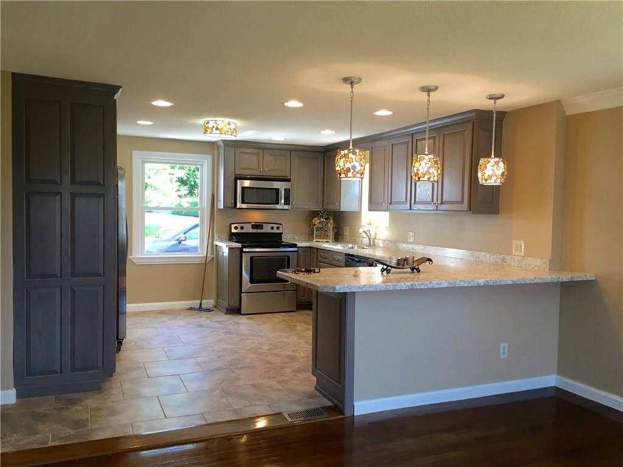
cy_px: 234
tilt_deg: -3.2
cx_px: 312
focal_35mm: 29
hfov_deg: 61.7
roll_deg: -0.8
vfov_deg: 48.2
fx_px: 522
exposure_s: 1/40
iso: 40
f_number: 2.2
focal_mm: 4.15
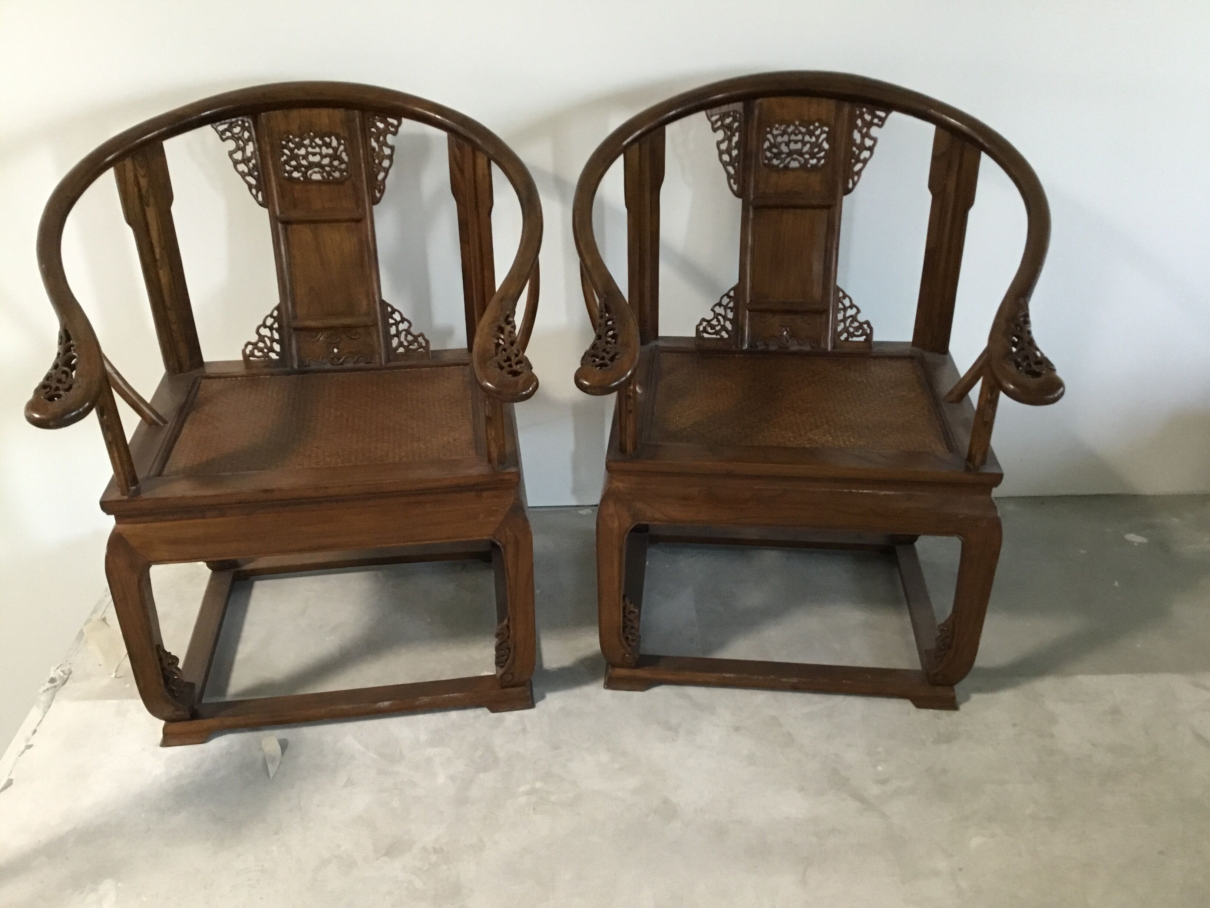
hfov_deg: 58.4
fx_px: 1084
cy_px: 454
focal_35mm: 31
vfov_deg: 45.4
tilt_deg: -29.3
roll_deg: -0.6
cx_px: 605
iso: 200
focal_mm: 3.3
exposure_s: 1/20
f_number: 2.4
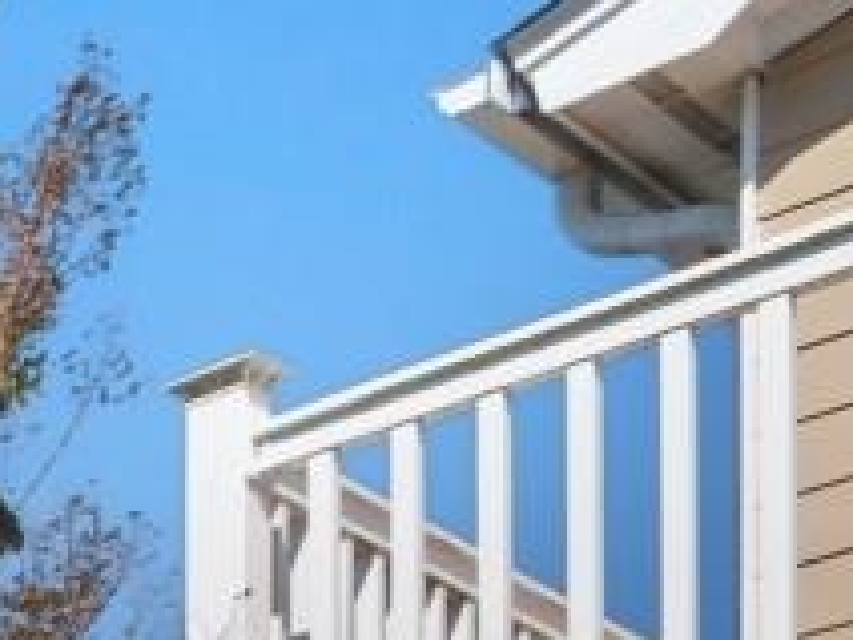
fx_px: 2711
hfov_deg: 11.3
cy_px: 1783
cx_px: -1674
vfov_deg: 10.5
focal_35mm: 110
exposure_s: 1/320
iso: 100
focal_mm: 10
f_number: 9
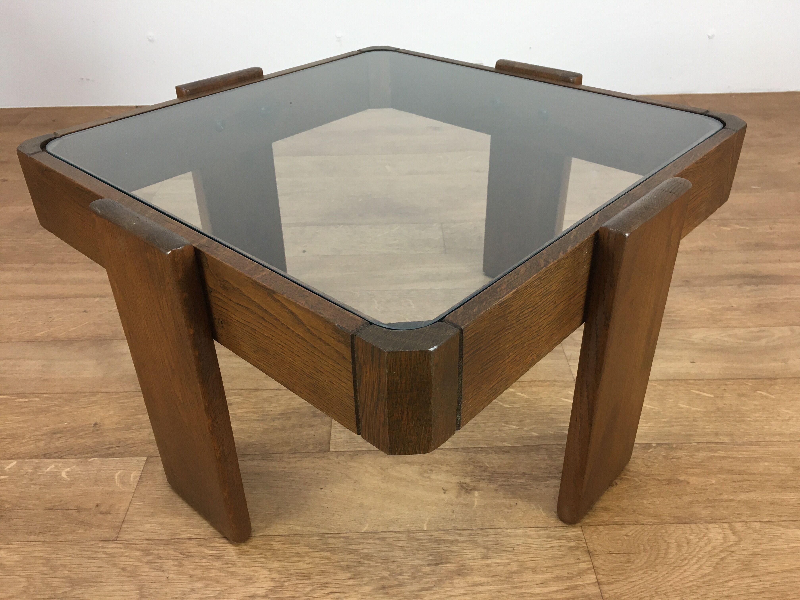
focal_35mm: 29
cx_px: 400
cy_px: 300
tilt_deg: -33.2
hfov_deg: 61.7
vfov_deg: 48.2
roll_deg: +0.3
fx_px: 670
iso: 50
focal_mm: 4.15
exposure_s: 1/33
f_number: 2.2
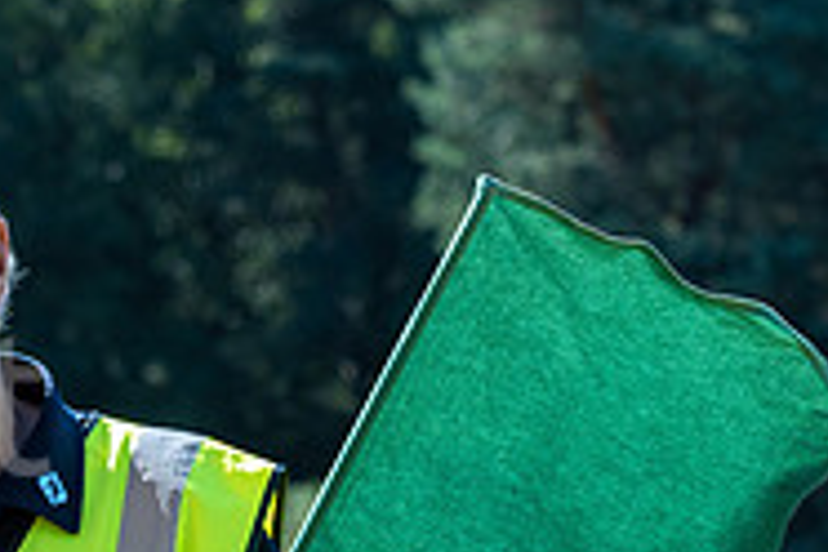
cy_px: 692
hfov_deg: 5.3
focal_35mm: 384
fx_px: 8831
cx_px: -227
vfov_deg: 3.6
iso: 250
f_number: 5.6
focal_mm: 82
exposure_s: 1/640
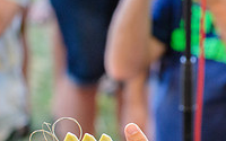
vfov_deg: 3.0
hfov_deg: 4.7
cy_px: 80
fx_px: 2735
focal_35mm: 444
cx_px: 320
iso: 4000
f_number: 5.6
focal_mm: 150
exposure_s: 1/320
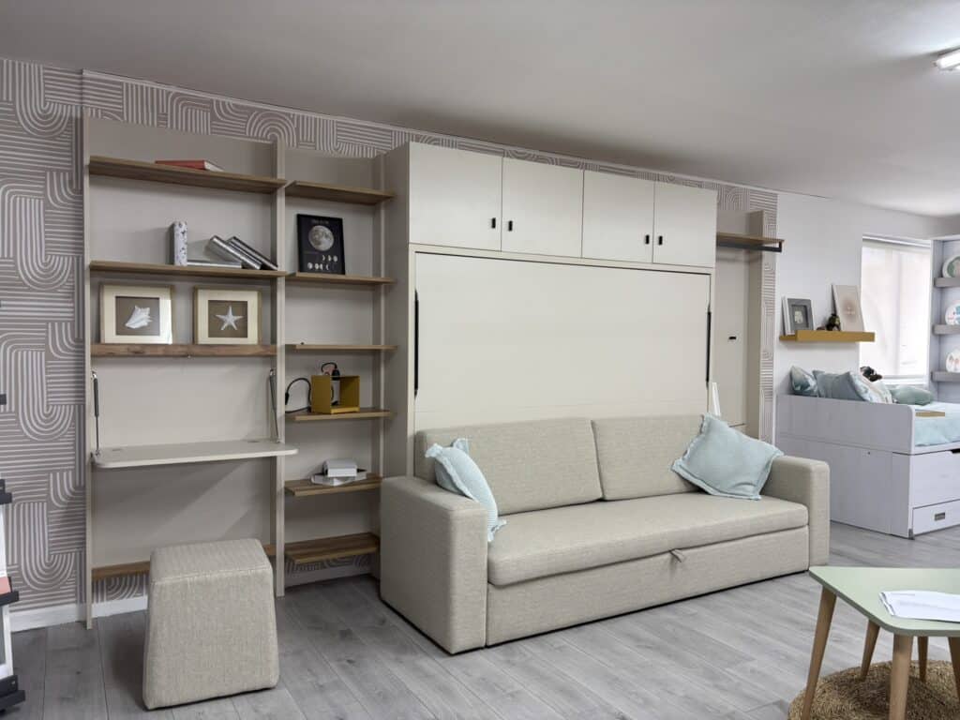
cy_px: 360
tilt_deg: -1.2
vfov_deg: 53.1
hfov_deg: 67.3
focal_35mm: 26
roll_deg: -0.6
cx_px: 480
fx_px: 721
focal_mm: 5.96
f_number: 1.6
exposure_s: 1/50
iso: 80
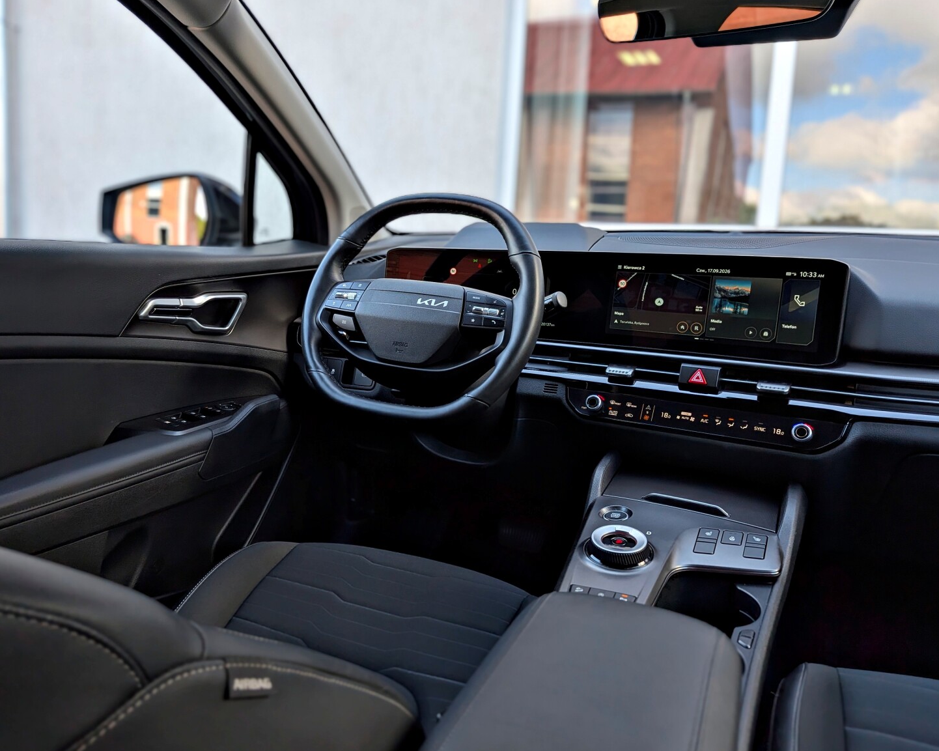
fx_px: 722
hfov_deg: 66.0
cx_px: 437
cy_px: 368
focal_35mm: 26
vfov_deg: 54.9
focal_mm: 4.53
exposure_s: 1/98.1
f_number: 1.7
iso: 30
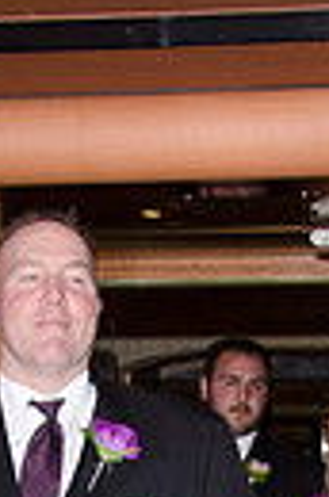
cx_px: 237
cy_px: 803
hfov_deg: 9.4
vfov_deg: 13.2
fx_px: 1998
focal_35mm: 145
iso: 400
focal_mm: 28
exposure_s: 1/60
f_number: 5.6
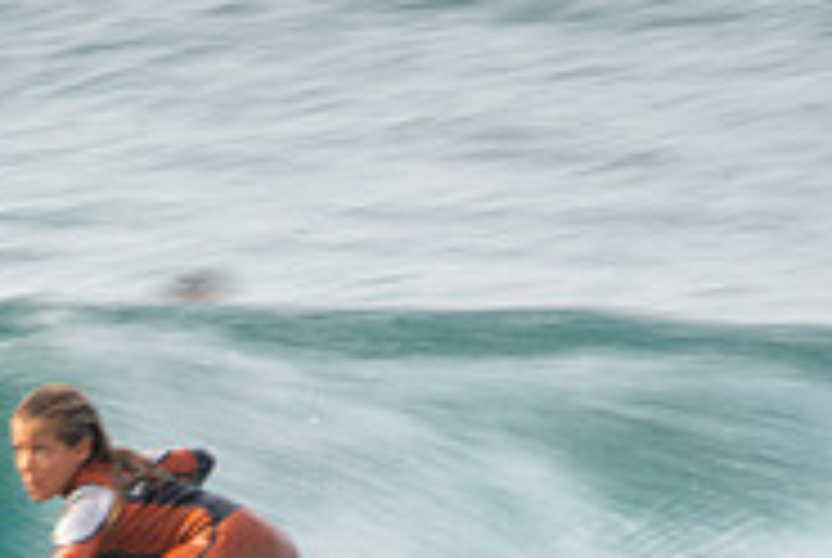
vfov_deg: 0.7
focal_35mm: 1926
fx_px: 44583
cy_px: 790
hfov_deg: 1.1
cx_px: -58
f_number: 18
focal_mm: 410
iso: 100
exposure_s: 1/30
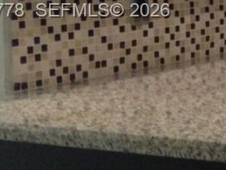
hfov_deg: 9.6
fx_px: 1189
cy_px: 12
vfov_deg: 8.1
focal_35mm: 182
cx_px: 551
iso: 250
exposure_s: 1/20
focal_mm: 4.12
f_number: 2.4
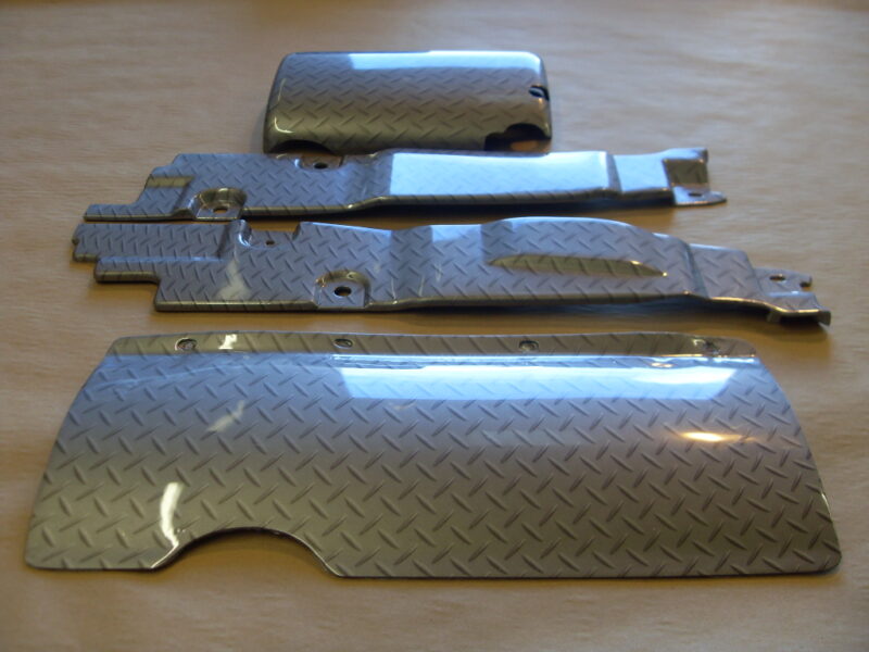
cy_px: 326
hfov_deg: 52.6
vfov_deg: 40.7
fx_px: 879
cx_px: 434
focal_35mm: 35
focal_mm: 6.3
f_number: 2.8
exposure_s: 1/60
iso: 100
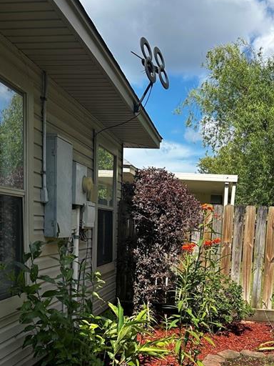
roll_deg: -1.4
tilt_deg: -5.5
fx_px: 412
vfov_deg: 46.3
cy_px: 269
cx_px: 171
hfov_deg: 36.6
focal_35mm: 39
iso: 50
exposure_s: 1/2165
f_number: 1.5
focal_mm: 5.7
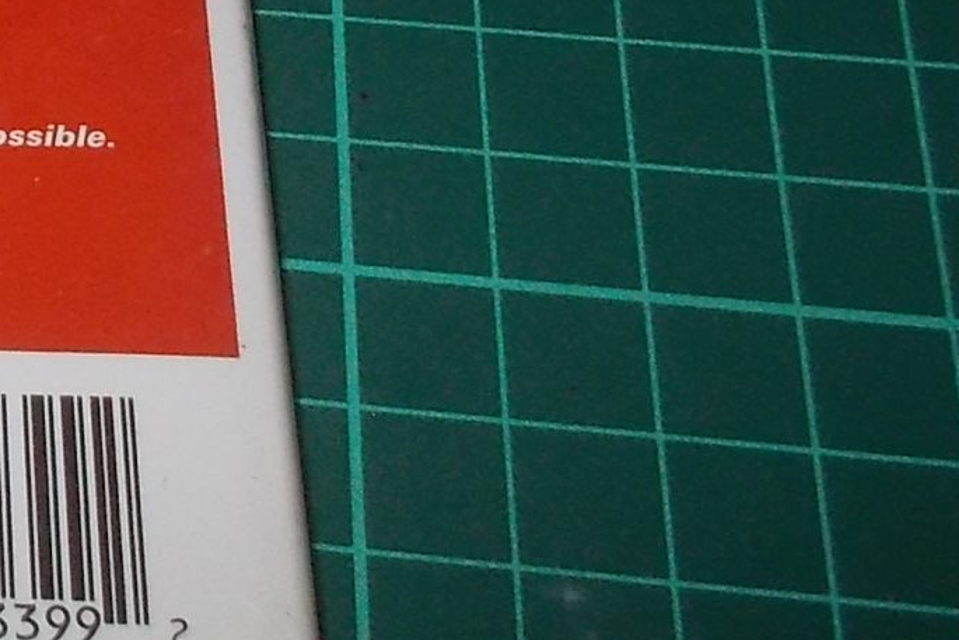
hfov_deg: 18.3
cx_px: -452
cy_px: -210
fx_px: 2664
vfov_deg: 13.2
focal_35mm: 100
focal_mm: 4.1
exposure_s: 1/30
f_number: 3.3
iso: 200
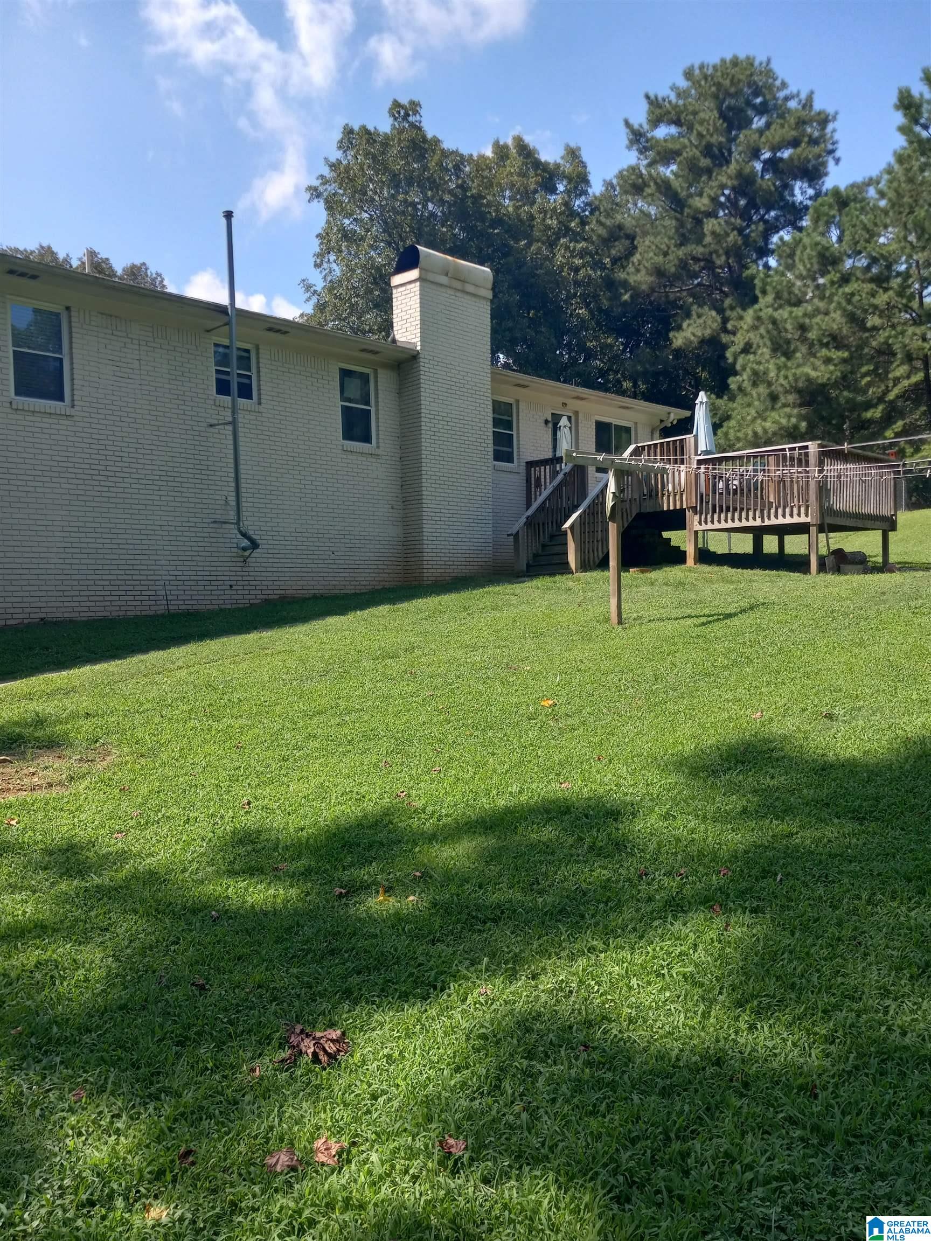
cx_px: 466
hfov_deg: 51.4
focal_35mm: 27
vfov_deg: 65.3
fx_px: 968
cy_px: 620
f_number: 1.8
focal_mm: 3.94
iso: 40
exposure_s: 1/739
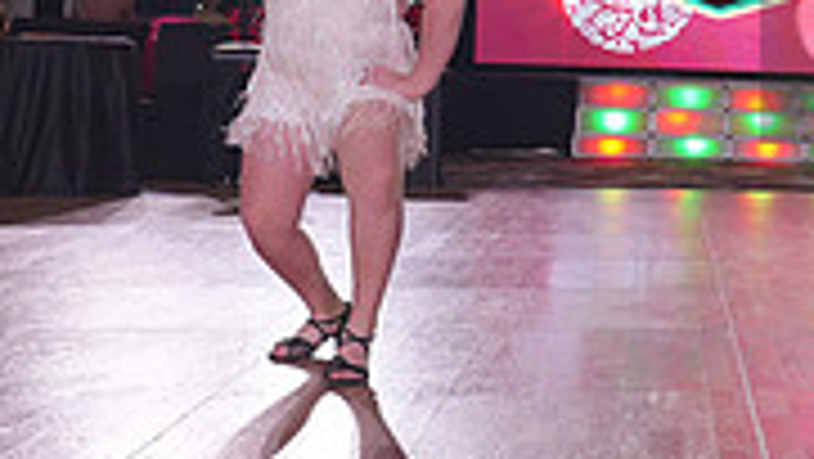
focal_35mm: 101
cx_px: 1250
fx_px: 2181
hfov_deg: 18.5
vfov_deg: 11.9
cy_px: 25
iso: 1000
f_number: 4
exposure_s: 1/500
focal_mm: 30
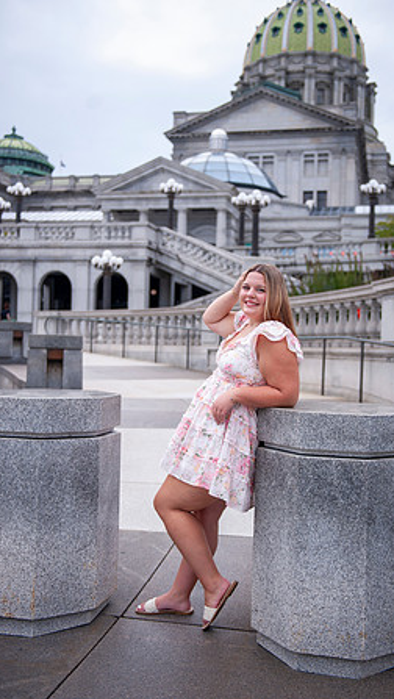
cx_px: 213
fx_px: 742
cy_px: 349
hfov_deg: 29.7
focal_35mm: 40
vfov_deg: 50.5
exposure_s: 1/2000
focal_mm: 38
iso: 100
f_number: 2.8
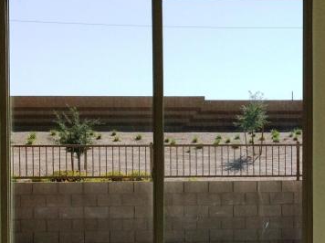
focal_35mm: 101
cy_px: 170
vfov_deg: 14.6
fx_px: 947
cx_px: 330
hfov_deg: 18.9
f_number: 2.4
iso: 50
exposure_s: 1/1374
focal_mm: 4.28
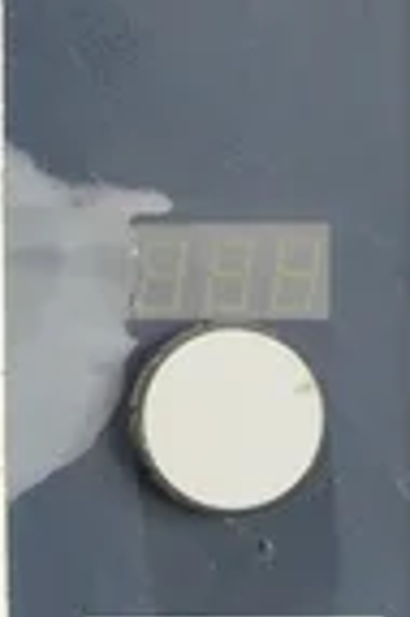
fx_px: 2209
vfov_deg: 15.8
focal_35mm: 129
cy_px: 483
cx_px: 196
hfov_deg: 10.6
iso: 1250
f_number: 4
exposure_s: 1/50
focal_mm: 16.86
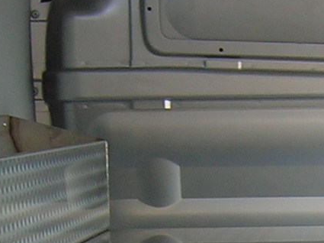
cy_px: 387
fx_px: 1711
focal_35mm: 183
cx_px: 374
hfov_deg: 10.7
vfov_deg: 7.9
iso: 50
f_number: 2.9
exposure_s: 1/37.4
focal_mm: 5.7
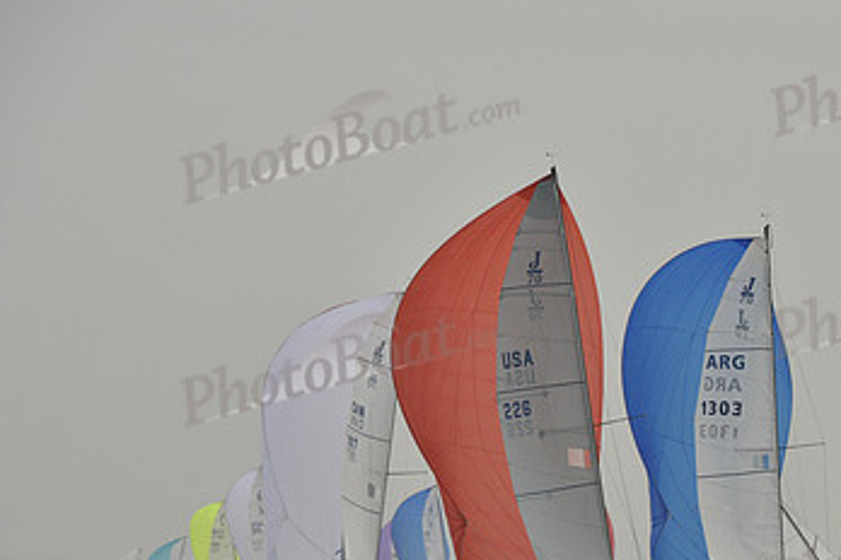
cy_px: 455
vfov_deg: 3.9
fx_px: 8176
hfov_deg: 5.9
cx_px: 648
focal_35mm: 350
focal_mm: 210
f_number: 6.3
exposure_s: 1/1000
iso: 400
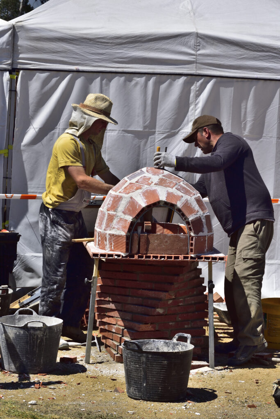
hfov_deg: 9.9
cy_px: 210
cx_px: 140
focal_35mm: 138
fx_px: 1609
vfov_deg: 14.9
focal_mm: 92
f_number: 18
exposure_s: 1/250
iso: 200
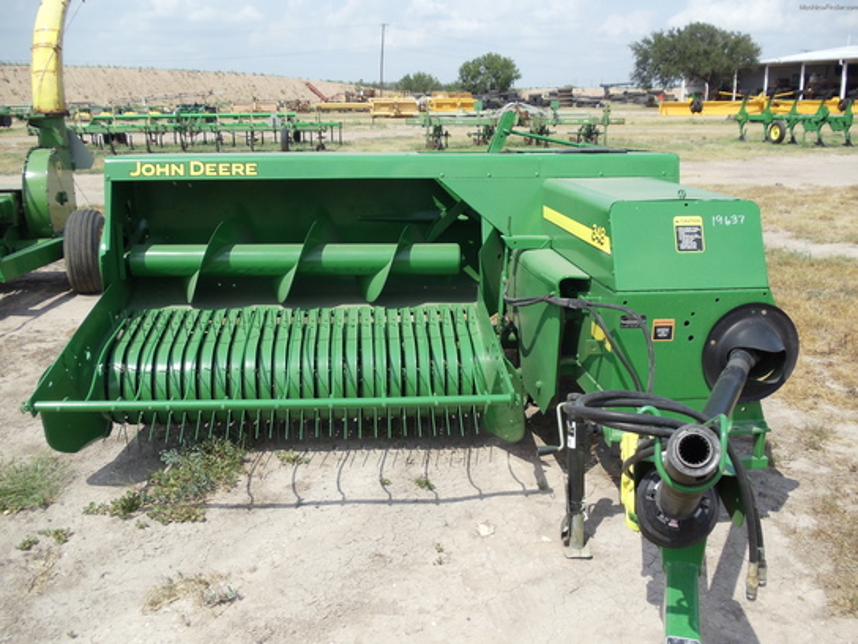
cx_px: 429
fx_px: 1091
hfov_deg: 42.9
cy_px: 322
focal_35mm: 44
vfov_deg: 32.9
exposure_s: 1/250
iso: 100
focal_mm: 6
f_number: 7.1
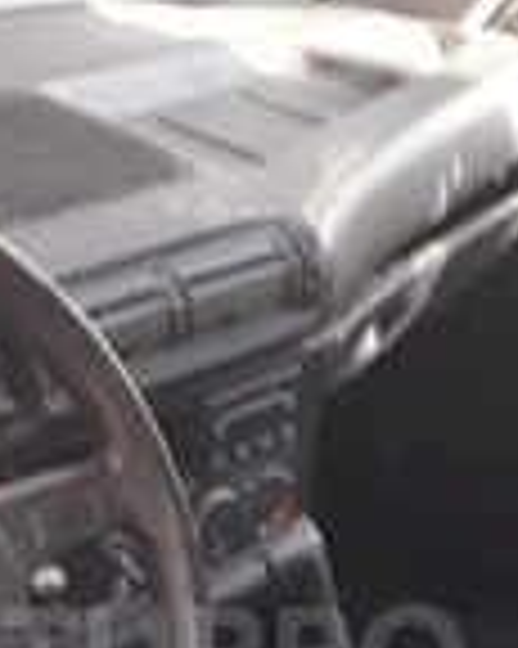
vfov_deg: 20.3
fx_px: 1746
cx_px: 347
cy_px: 657
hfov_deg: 16.8
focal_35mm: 91
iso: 80
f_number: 1.9
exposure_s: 1/50
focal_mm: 3.6
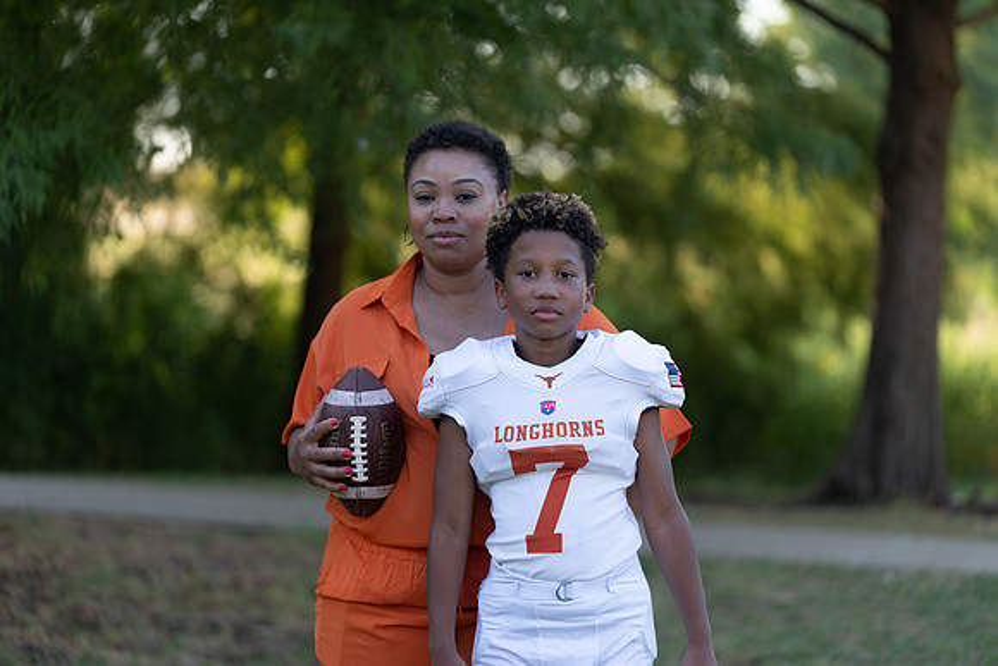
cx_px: 499
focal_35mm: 128
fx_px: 3549
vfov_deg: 10.7
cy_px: 333
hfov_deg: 16.0
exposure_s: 1/400
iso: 160
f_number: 2.8
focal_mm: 128
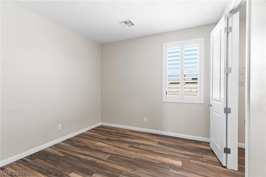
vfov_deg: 70.5
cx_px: 133
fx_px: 126
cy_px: 88
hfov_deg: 93.3
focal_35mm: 17
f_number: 8
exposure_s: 1/3
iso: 400
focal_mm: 17
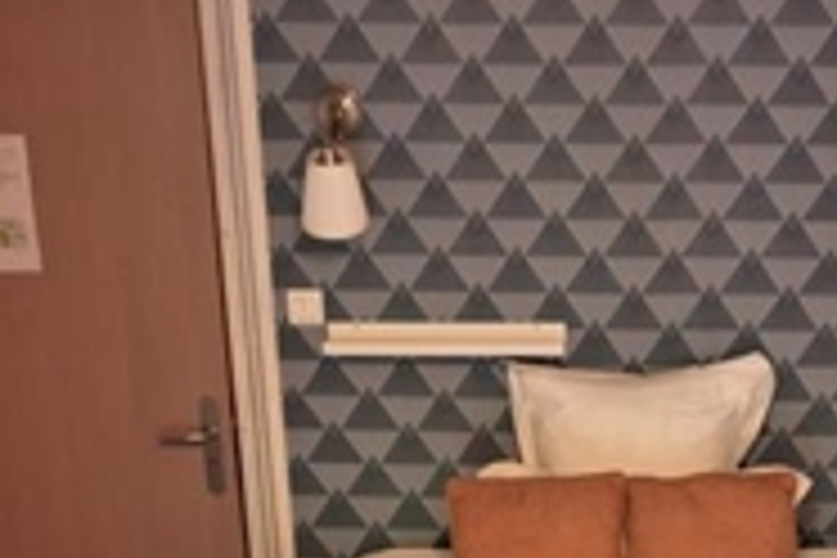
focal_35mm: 85
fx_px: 1976
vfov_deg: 14.8
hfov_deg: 23.7
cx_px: 619
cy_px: 866
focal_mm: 6.72
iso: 200
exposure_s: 1/15
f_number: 1.7
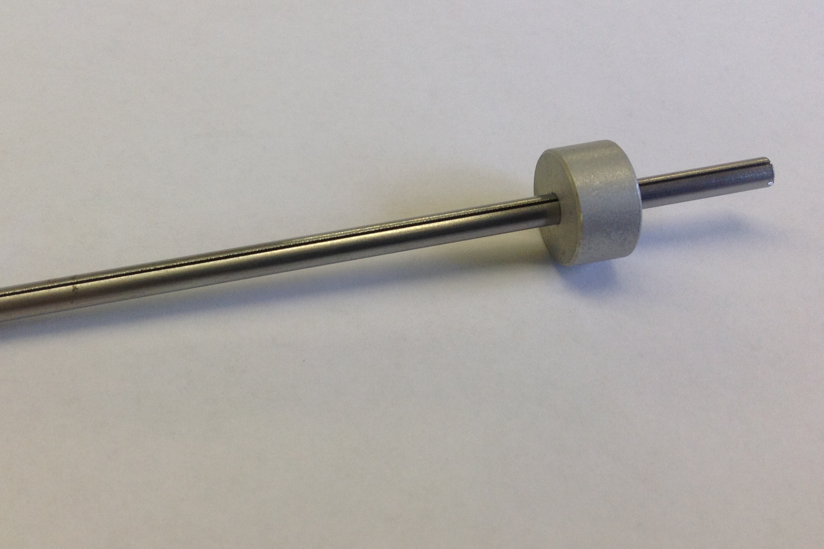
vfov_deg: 29.9
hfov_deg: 43.4
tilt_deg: -53.9
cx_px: 329
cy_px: 251
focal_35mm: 45
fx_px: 1030
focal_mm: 4.28
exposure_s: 1/50
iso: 50
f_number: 2.4
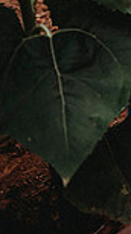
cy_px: -19
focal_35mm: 107
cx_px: 431
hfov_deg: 8.7
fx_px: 661
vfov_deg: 19.2
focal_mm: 27
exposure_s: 1/250
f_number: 2.8
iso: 100
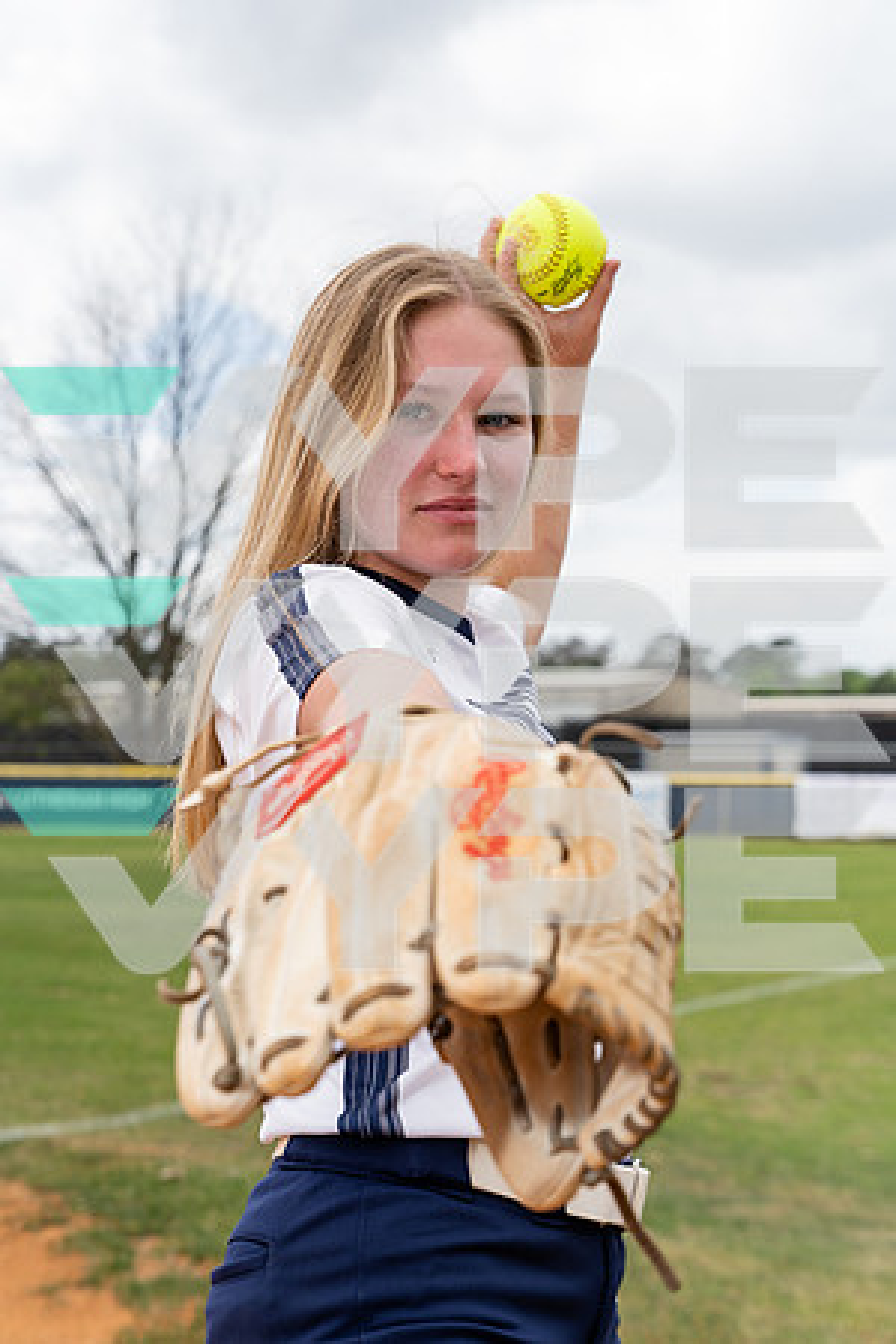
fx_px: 2389
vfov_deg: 31.4
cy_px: 672
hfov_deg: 21.2
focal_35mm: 64
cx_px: 448
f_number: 6.3
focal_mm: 64
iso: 100
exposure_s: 1/250
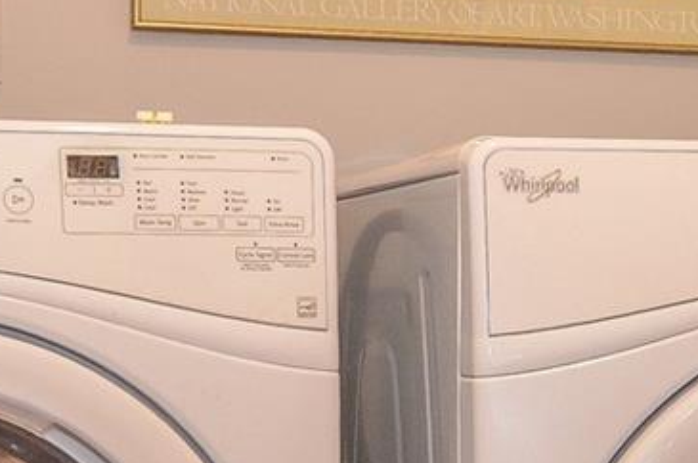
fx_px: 1955
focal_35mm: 101
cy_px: 329
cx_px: 491
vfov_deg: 13.5
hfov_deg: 20.1
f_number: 8
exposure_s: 1/6
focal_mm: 12
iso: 400
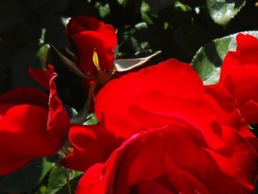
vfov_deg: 29.3
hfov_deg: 38.7
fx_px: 365
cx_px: 156
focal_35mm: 49
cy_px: 140
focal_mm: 4.6
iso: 80
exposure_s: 1/800
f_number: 3.5
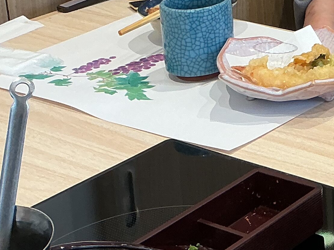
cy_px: -109
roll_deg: +0.4
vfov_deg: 13.4
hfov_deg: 16.2
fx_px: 1013
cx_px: 571
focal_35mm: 105
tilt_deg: -12.5
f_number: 1.8
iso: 40
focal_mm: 3
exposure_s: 1/60
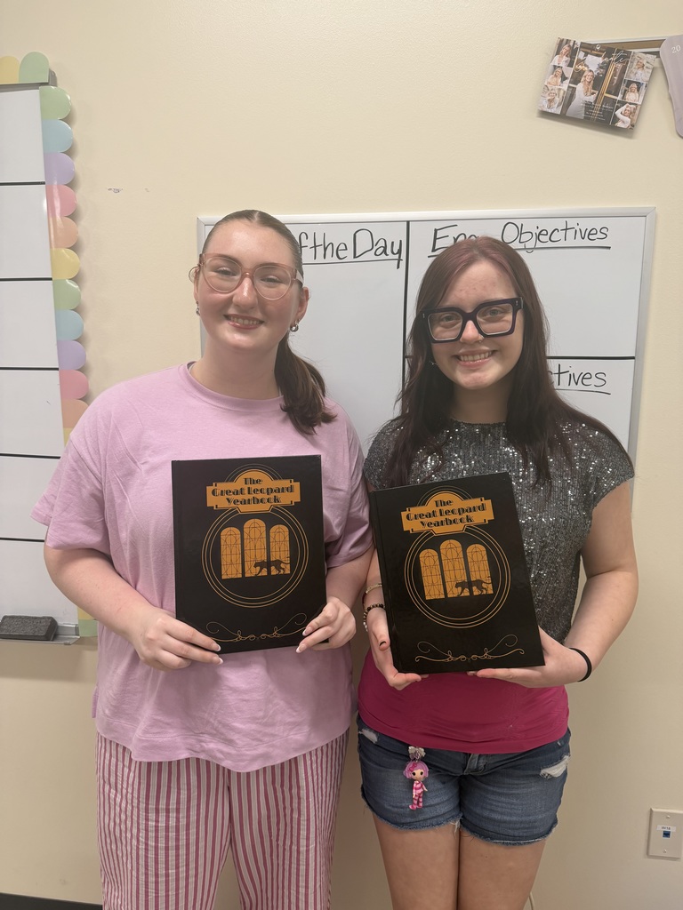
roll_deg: -0.1
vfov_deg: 71.6
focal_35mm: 24
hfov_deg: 56.8
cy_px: 455
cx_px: 342
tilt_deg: -8.5
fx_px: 631
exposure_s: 1/60
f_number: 1.78
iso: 125
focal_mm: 6.76
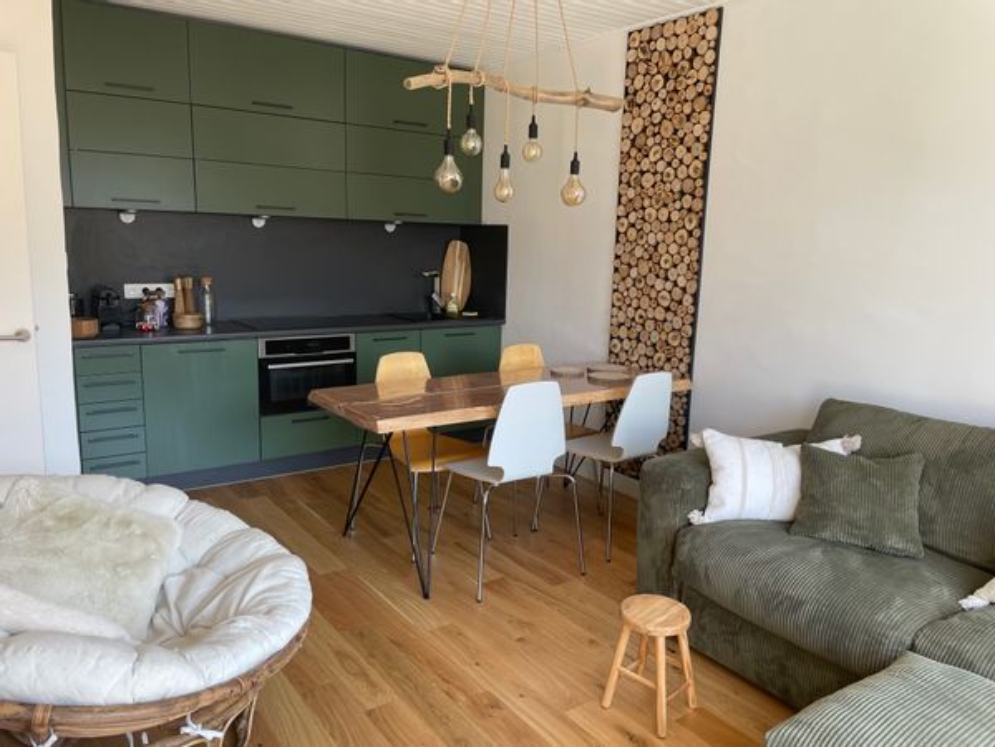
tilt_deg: -10.2
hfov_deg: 67.3
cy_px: 374
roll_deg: -1.4
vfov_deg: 53.1
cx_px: 498
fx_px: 747
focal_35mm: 26
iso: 40
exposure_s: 1/121
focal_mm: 4.2
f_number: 1.6
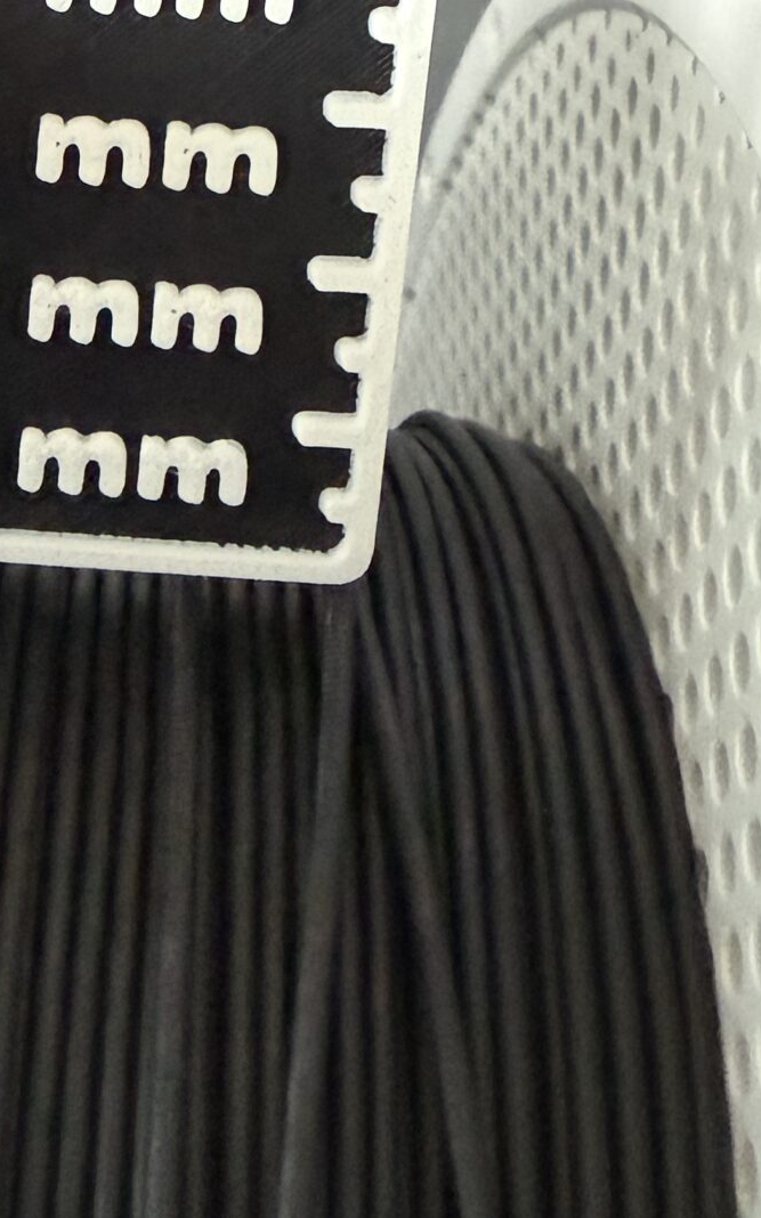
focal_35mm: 61
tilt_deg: -26.7
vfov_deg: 32.0
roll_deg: -4.7
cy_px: 147
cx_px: -8
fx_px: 2025
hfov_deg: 20.6
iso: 1250
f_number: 2.2
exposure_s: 1/57
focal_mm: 2.22
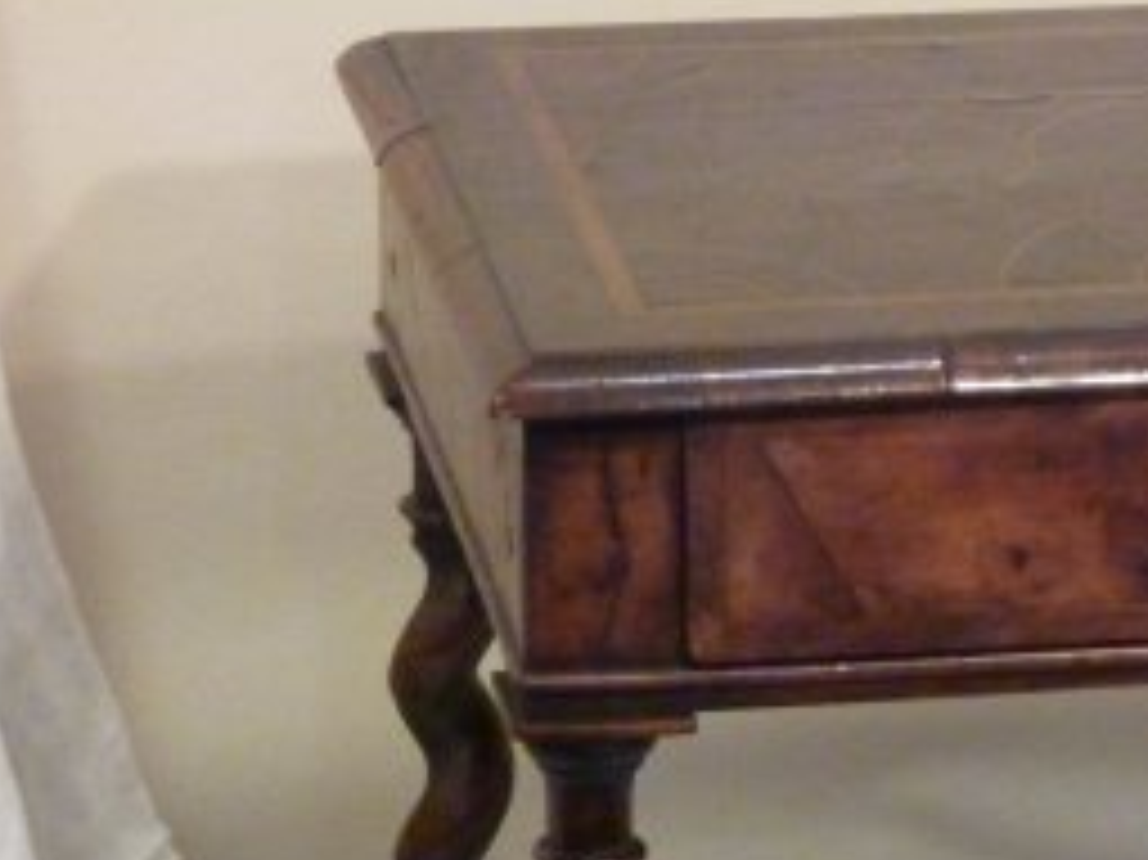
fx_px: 9282
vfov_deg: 5.3
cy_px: 964
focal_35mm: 280
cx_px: 1017
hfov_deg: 7.1
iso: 800
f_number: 4.4
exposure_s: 1/30
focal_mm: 19.5
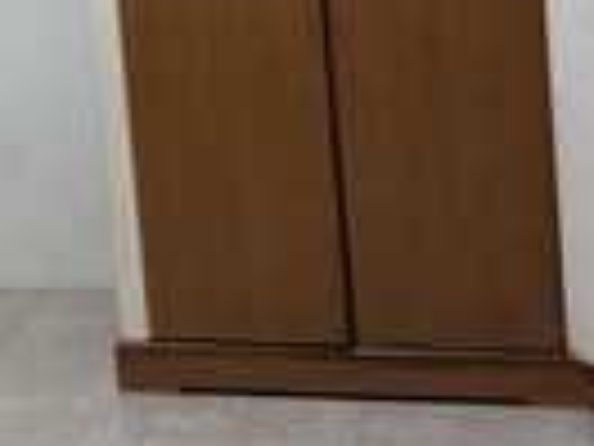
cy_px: -92
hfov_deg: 21.4
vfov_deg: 15.8
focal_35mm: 90
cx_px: 92
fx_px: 1544
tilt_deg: -6.4
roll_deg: +4.3
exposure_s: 1/40
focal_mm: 5.96
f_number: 1.6
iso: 500
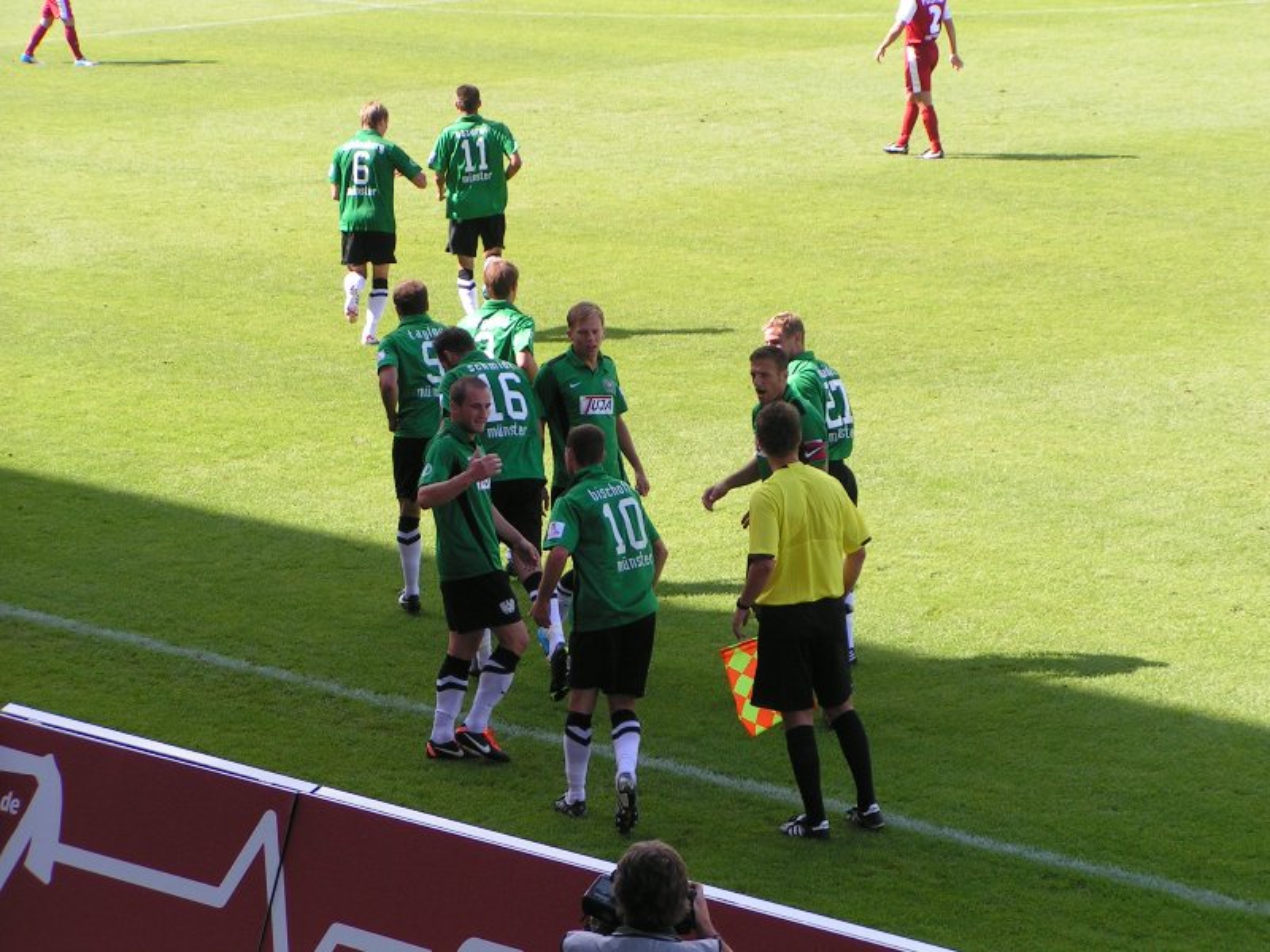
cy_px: 476
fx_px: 4990
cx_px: 635
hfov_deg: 14.5
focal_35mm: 136
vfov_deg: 10.9
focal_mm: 20.9
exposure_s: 1/200
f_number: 4.5
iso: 50
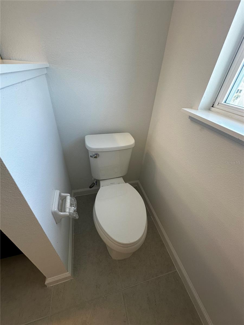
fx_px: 132
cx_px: 122
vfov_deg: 102.1
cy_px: 162
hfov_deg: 85.7
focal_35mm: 14
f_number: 2.2
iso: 125
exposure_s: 1/120
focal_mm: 2.22
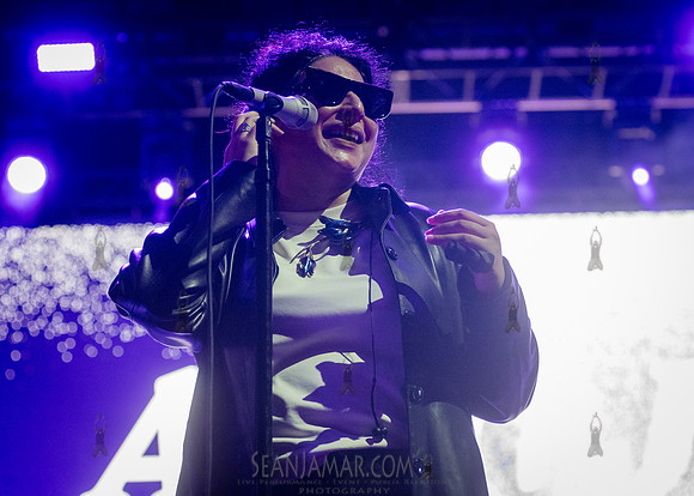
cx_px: 382
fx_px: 1788
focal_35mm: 91
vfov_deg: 15.8
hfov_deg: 22.0
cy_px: 255
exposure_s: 1/400
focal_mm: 80
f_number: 4
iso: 5000
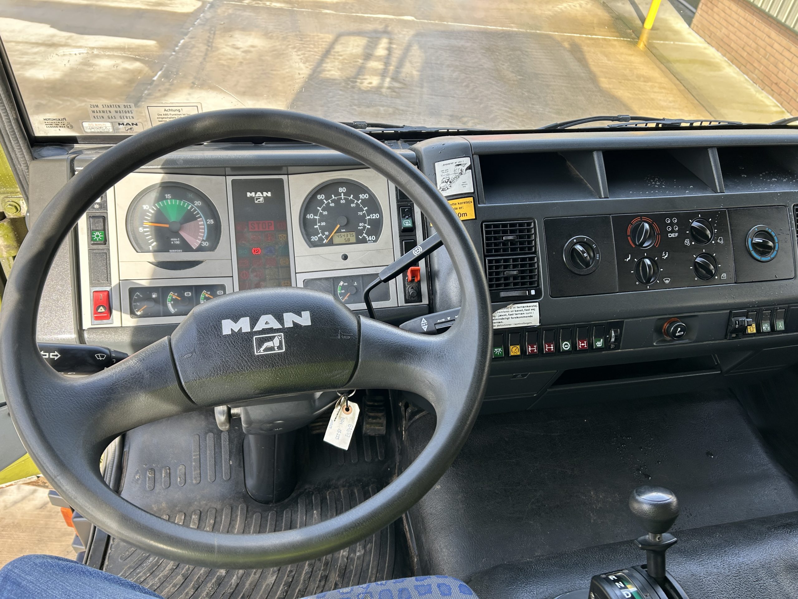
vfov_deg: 53.1
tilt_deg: -39.3
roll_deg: -6.9
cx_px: 399
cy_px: 300
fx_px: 599
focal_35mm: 26
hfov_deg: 67.3
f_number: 1.5
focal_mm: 5.7
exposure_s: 1/309
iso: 50
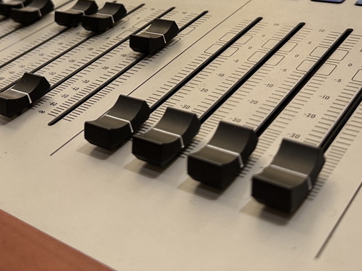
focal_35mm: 51
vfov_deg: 26.6
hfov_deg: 37.5
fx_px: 533
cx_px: 194
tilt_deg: -8.5
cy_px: -16
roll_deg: +1.8
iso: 250
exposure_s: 1/60
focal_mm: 6.86
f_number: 1.78
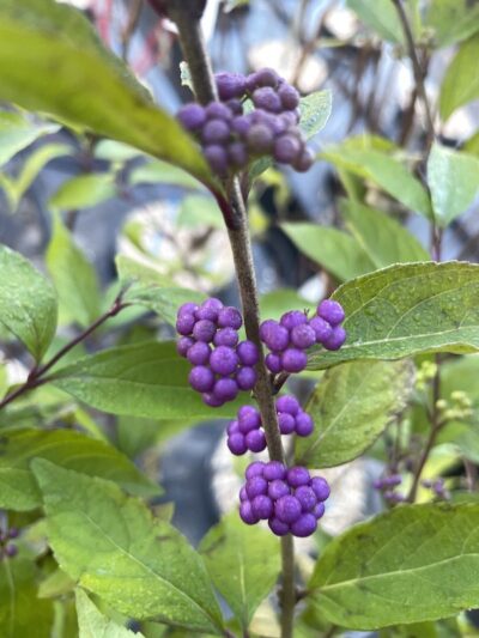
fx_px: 480
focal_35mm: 26
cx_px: 240
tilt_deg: -54.8
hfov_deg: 53.1
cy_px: 319
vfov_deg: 67.3
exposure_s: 1/121
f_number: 1.6
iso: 80
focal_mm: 4.2
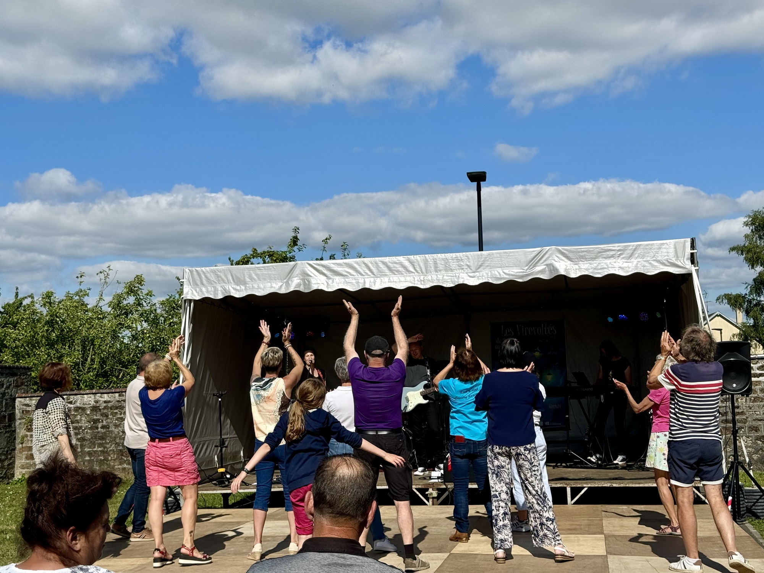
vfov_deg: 30.3
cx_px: 382
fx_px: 1059
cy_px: 286
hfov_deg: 39.7
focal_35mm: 48
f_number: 1.78
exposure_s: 1/7937
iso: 64
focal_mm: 6.76
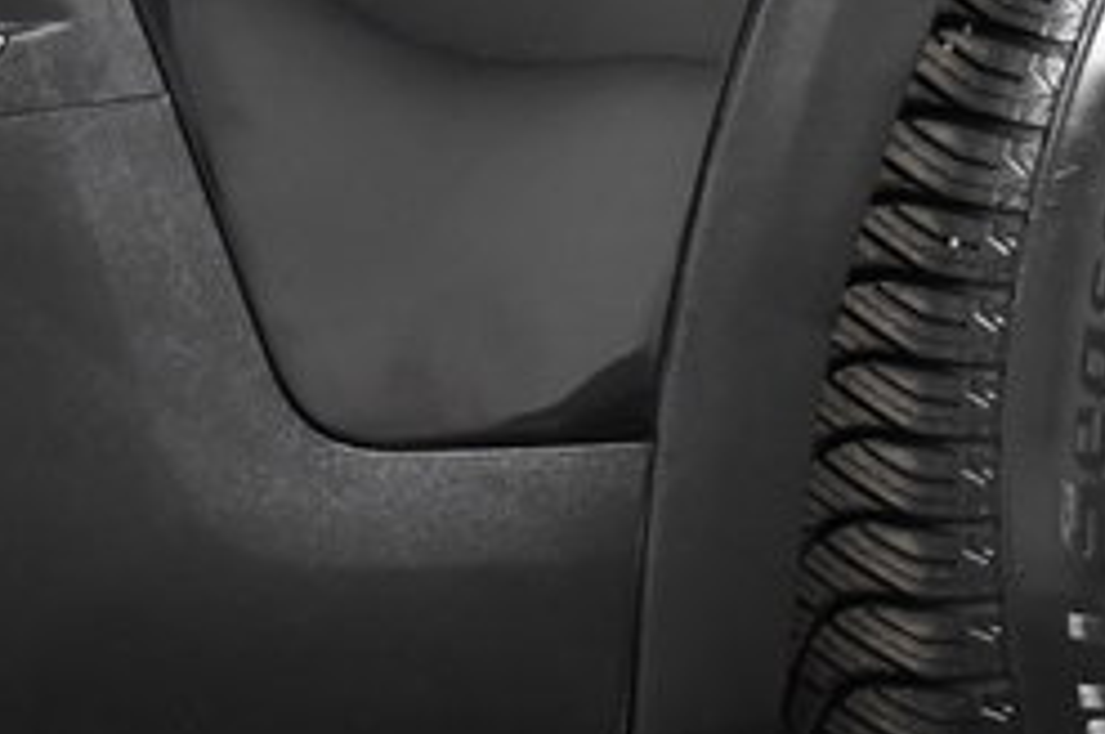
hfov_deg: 10.6
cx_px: 130
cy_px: 2
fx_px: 5919
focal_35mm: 193
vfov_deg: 7.1
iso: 1600
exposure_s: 1/60
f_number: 4
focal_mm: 31
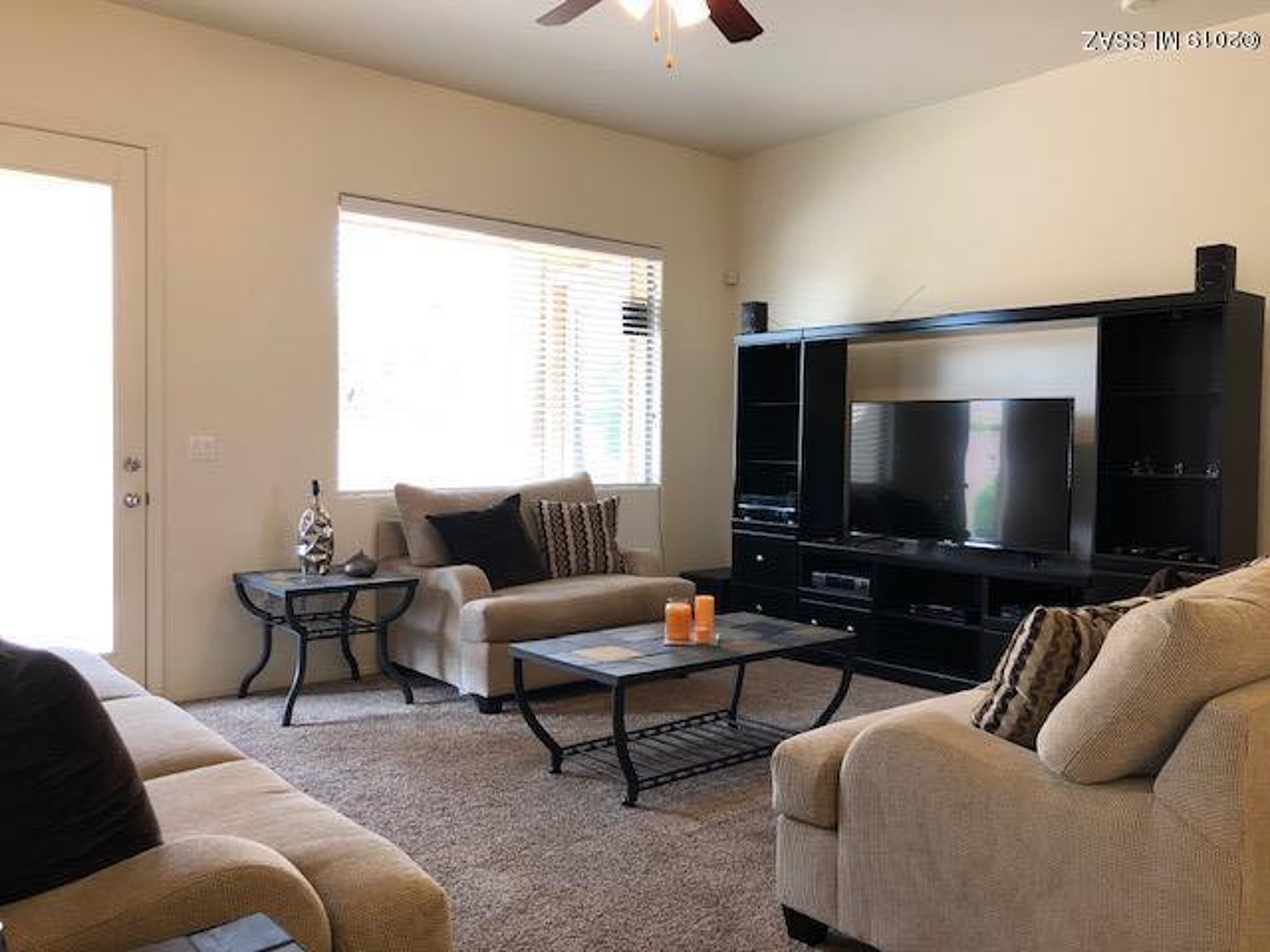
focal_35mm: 28
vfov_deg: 49.7
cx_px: 635
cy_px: 476
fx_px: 1027
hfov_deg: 63.4
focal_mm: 3.99
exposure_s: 1/17
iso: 40
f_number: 1.8
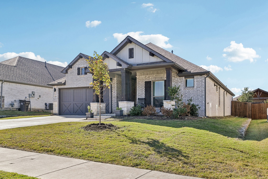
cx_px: 134
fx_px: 223
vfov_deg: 43.6
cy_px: 90
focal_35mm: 30
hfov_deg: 61.9
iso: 400
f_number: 8
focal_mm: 30
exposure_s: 1/1000
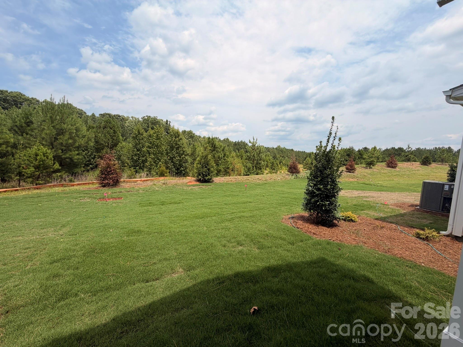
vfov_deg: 85.7
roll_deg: -2.8
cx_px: 232
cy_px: 174
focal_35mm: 14
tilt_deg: -4.4
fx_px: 187
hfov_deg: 102.1
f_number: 2.2
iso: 20
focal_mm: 2.22
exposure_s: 1/1087
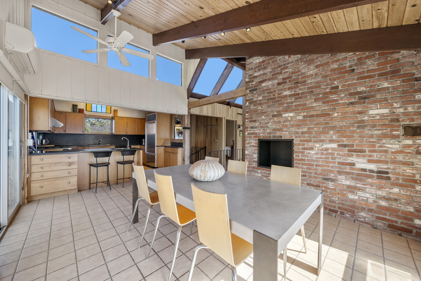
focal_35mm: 13
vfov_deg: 85.4
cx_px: 210
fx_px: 152
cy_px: 140
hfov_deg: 108.3
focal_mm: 13
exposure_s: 1/50
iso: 320
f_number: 7.1
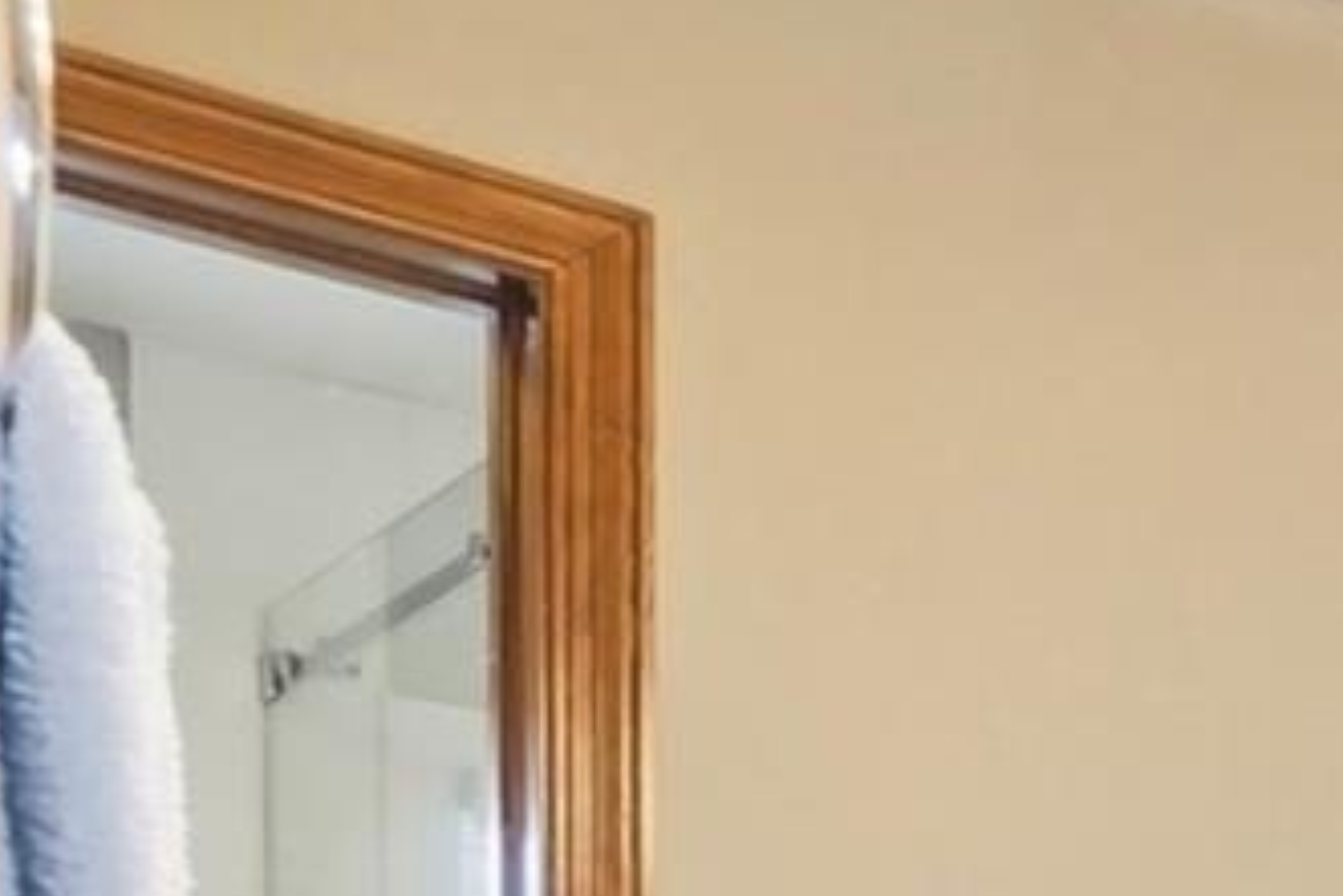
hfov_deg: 14.9
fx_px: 3247
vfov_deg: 13.8
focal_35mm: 87
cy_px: 1695
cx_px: 3185
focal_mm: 12
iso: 400
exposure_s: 1/8
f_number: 8
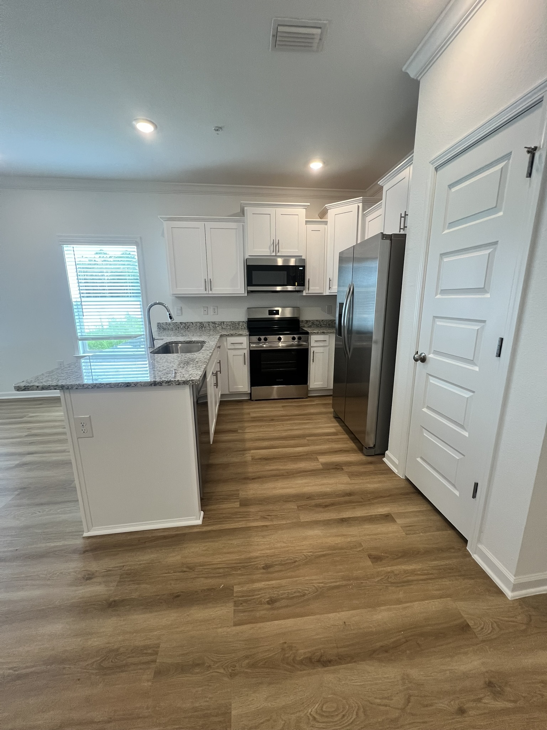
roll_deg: +0.6
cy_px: 365
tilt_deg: -12.4
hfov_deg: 89.9
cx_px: 274
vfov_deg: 106.2
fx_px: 274
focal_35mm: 13
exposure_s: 1/120
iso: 250
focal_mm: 1.57
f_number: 1.8
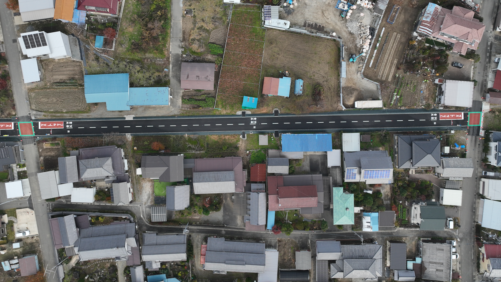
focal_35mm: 27
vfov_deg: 42.8
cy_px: 123
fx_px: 359
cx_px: 248
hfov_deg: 69.9
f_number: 2.8
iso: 110
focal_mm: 12.29
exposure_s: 1/1000
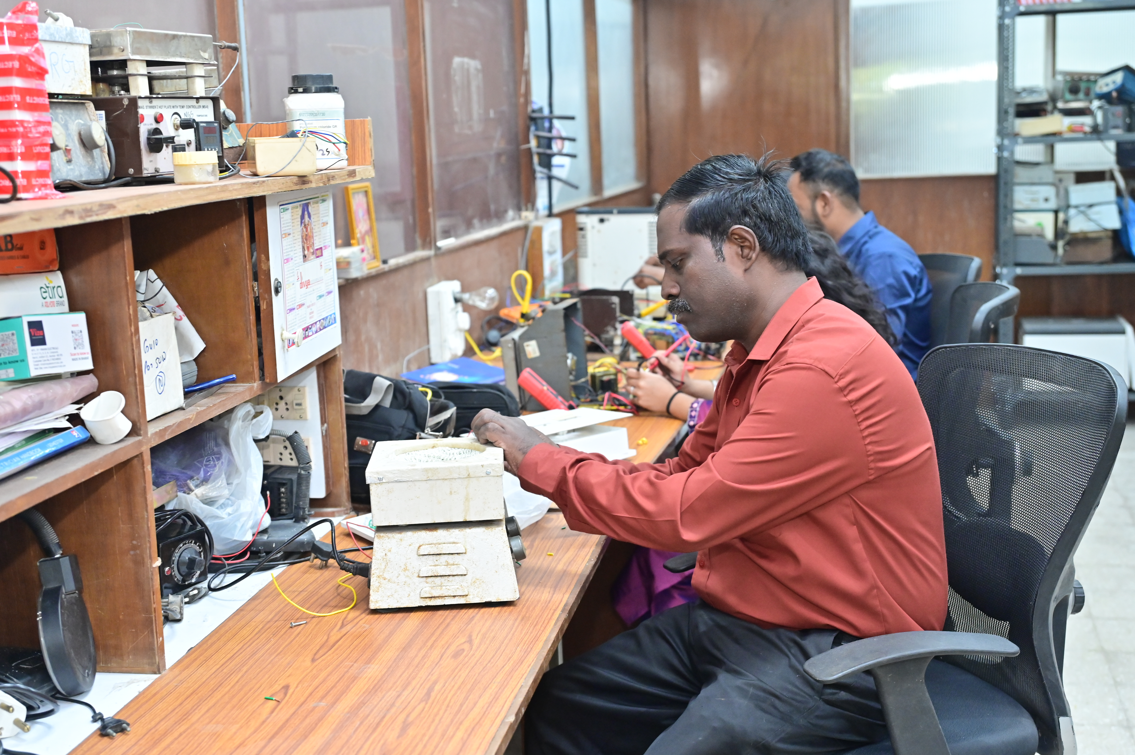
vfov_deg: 29.2
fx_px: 1449
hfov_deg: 42.8
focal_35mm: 46
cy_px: 378
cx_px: 568
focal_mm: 46
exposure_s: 1/125
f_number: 4
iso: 3200
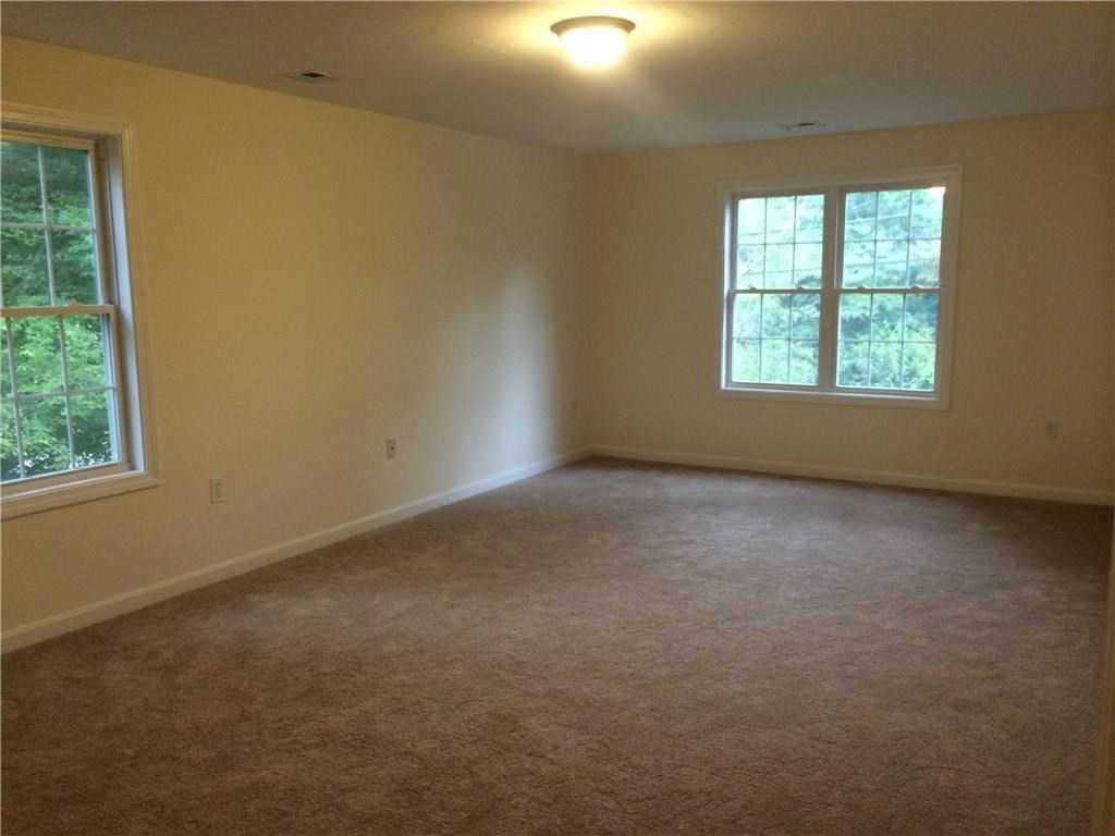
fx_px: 966
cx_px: 558
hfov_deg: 60.0
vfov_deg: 46.8
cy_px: 418
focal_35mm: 30
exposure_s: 1/30
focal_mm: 4.12
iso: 160
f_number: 2.2
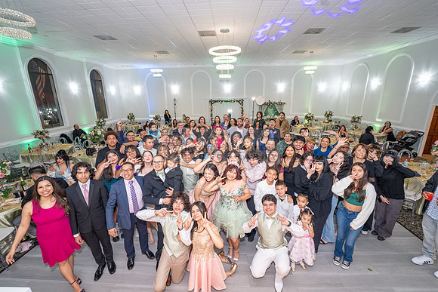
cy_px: 146
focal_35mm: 14
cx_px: 223
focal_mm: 14
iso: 1250
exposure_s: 1/160
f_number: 4
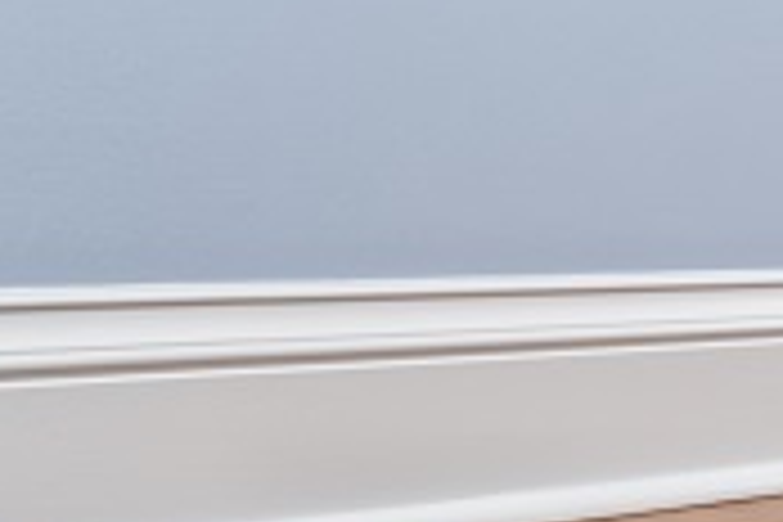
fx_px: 1348
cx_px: 1346
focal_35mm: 62
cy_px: 194
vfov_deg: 21.9
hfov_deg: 22.3
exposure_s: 1/250
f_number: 6.3
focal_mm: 12
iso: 100
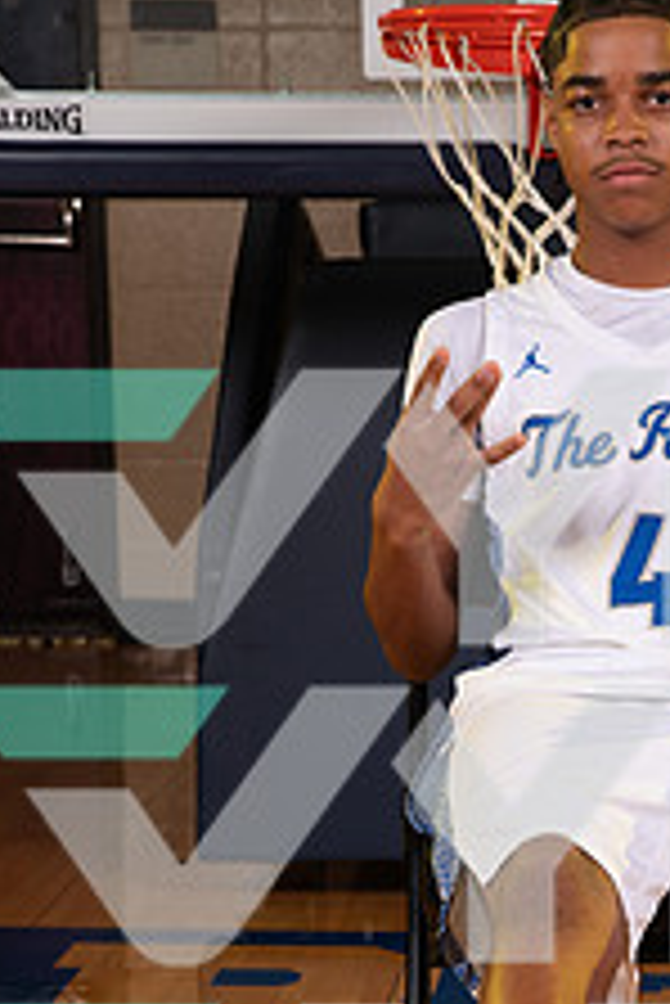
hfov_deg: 10.9
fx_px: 3484
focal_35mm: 125
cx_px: 621
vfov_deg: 16.2
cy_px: 828
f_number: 7.1
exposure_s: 1/320
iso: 320
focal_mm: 62
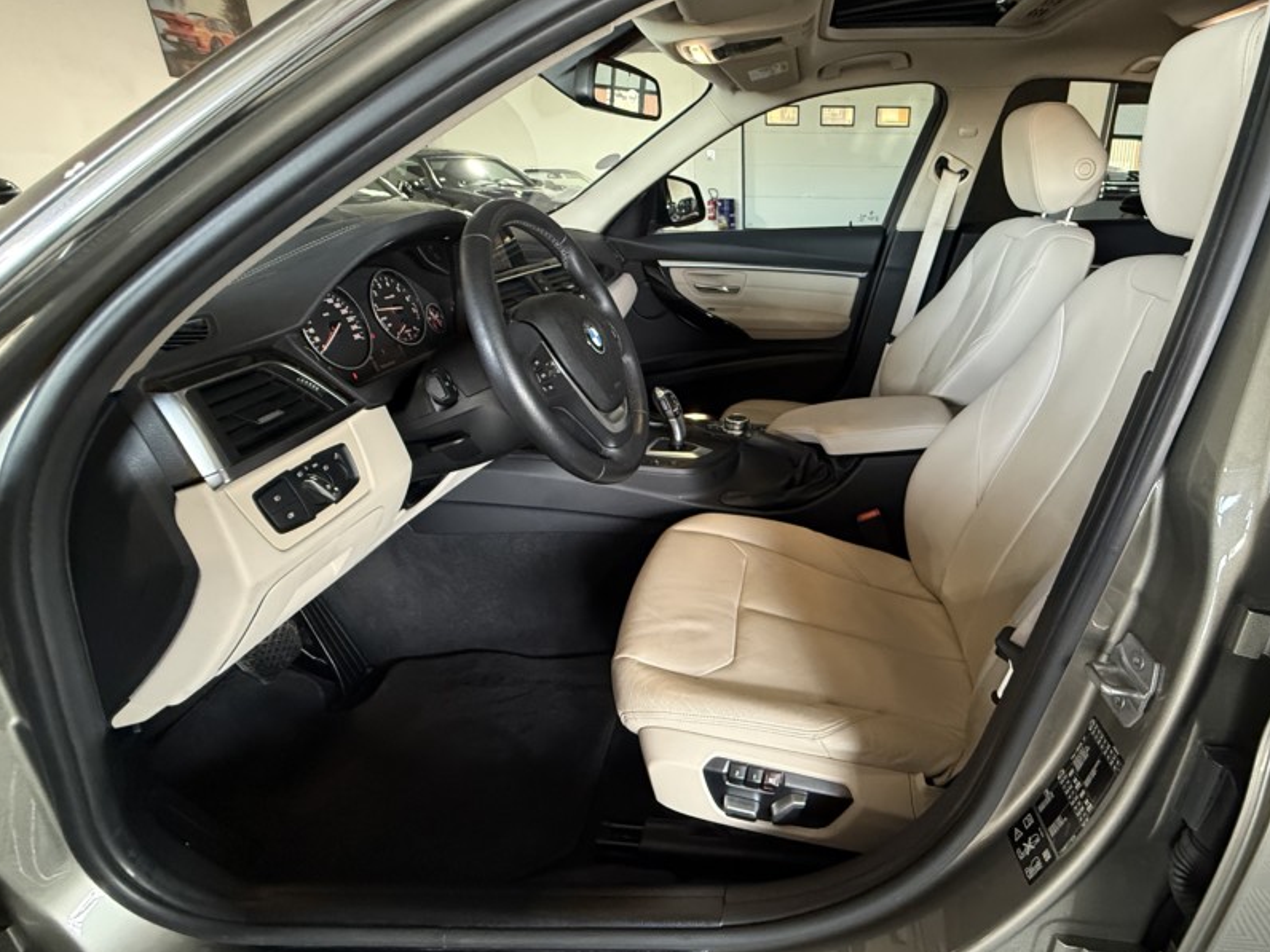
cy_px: 453
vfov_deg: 71.6
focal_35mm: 18
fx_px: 660
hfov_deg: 86.1
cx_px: 791
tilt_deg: -23.5
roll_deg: -0.6
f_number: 2.2
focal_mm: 2.22
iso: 640
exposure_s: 1/50
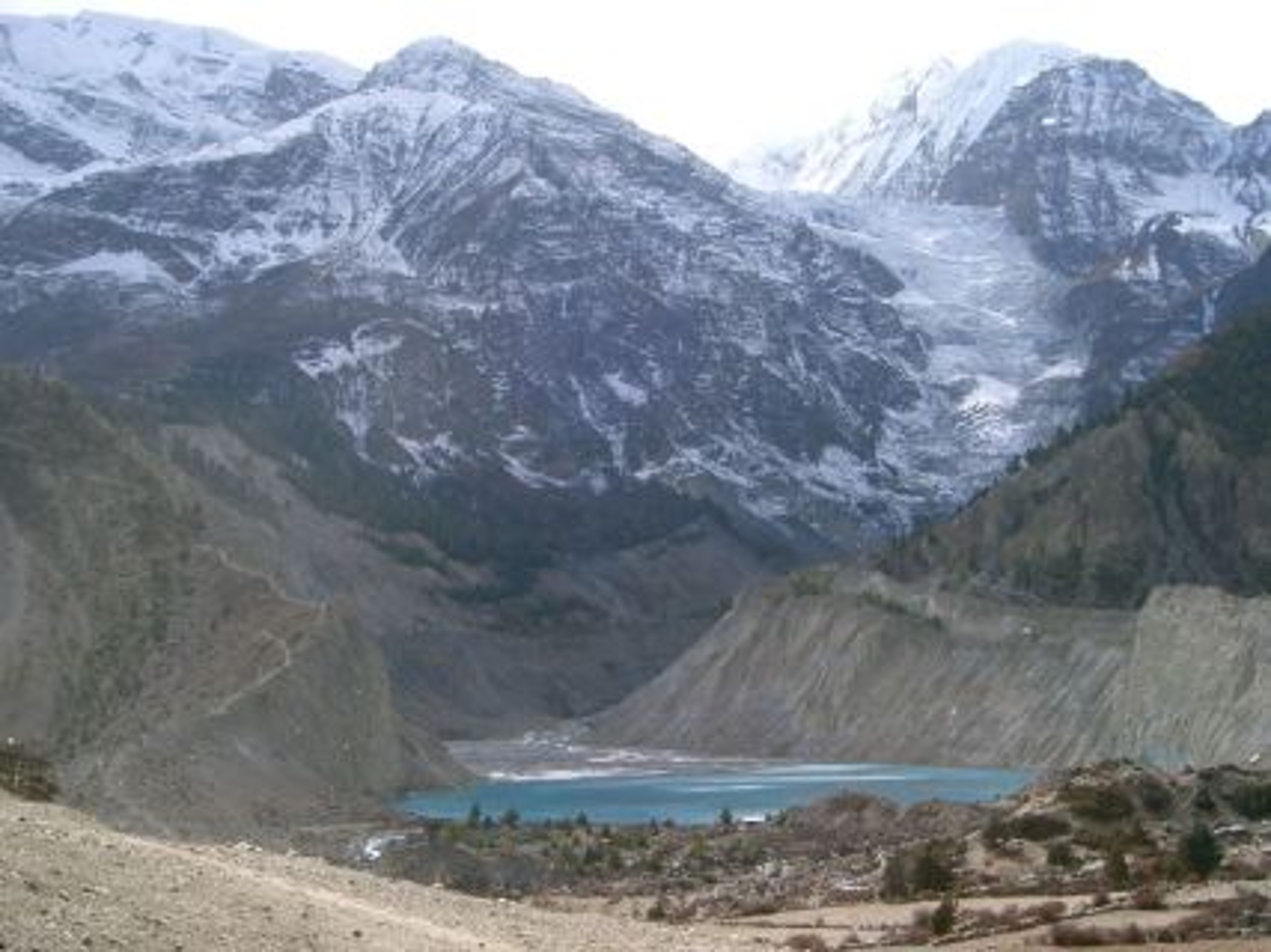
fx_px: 1432
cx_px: 636
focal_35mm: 39
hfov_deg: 47.9
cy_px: 476
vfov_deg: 36.8
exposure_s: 1/500
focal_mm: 8
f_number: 4.8
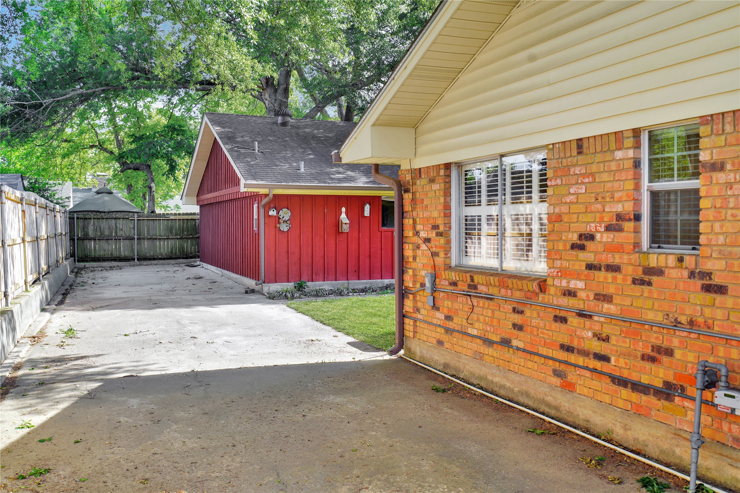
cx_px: 370
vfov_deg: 41.1
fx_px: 658
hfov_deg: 58.7
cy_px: 246
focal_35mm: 32
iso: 100
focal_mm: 32
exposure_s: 1/100
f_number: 6.3
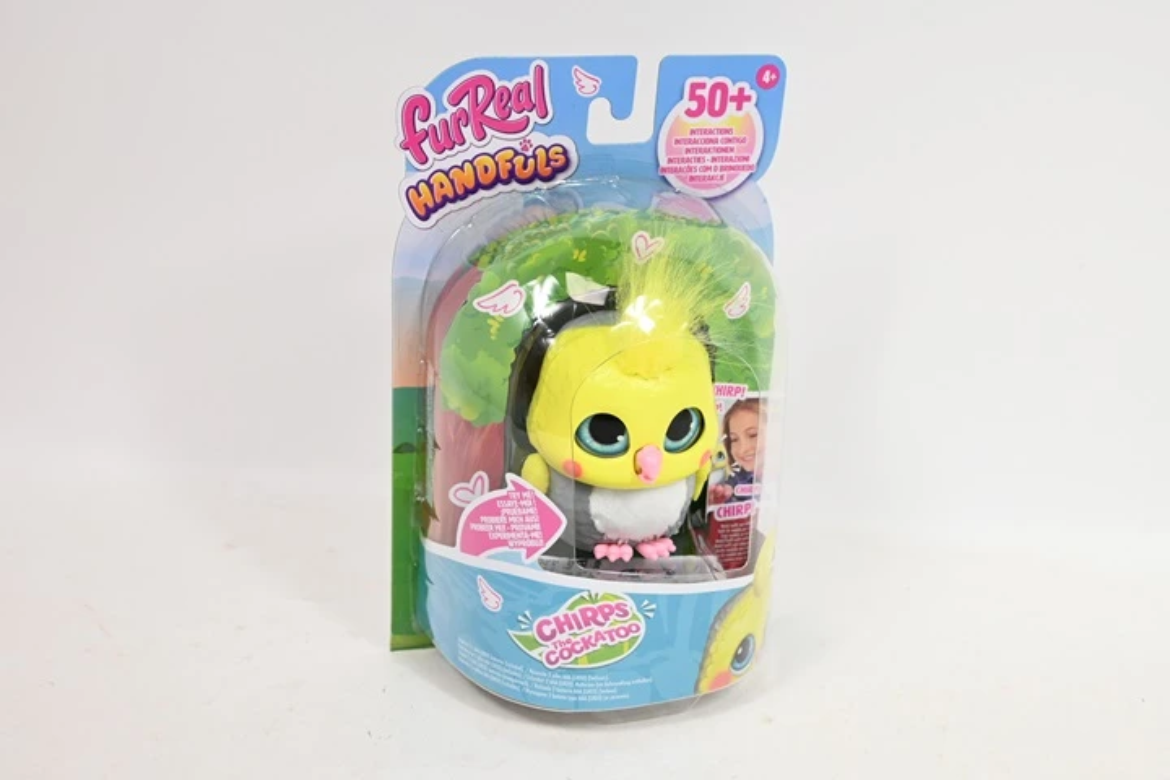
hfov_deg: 41.7
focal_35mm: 47
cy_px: 390
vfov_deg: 28.5
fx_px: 1536
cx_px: 585
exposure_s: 1/125
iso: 450
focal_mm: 31.5
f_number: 5
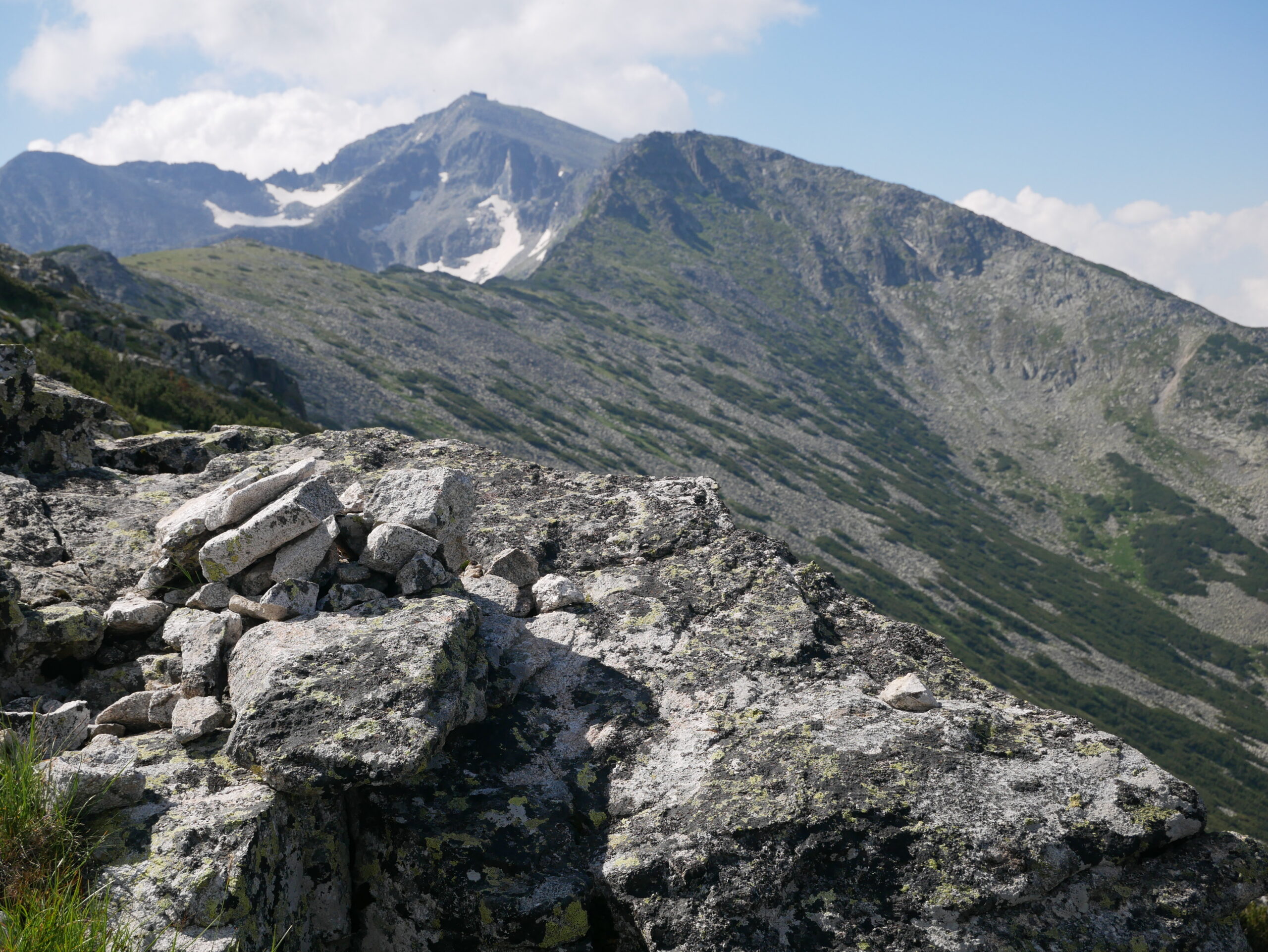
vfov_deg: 24.4
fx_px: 2199
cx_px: 634
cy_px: 476
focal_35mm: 60
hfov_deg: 32.2
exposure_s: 1/500
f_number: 7.1
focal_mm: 30
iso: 200
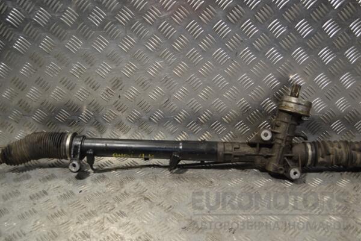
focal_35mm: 36
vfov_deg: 36.9
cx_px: 180
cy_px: 120
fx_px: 361
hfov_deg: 53.1
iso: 110
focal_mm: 24
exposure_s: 1/30
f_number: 4
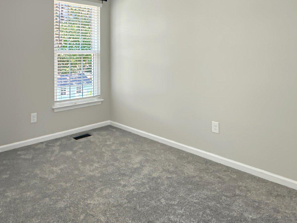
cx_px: 121
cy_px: 124
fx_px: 223
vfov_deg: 52.9
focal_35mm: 26
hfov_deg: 66.7
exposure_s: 1/120
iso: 250
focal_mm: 2.22
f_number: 2.2
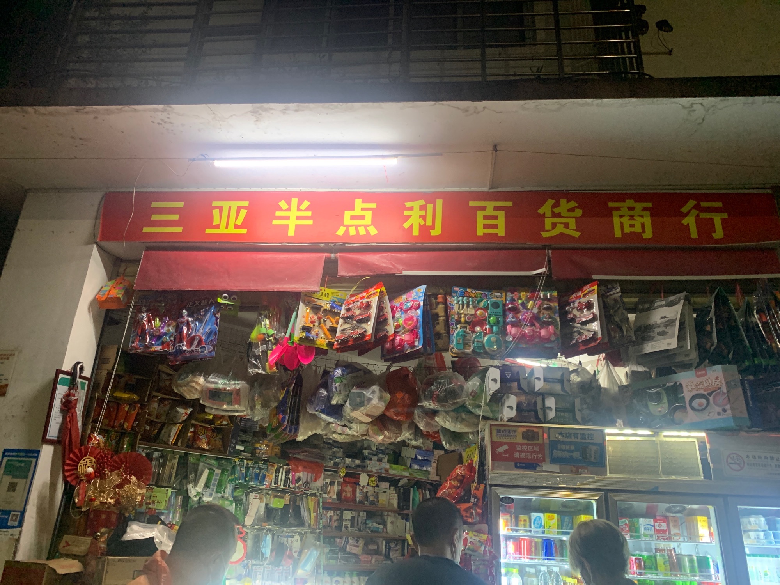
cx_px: 390
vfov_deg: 53.1
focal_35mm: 26
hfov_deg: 67.3
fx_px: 586
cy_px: 292
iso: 320
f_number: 1.8
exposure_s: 1/50
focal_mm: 4.25
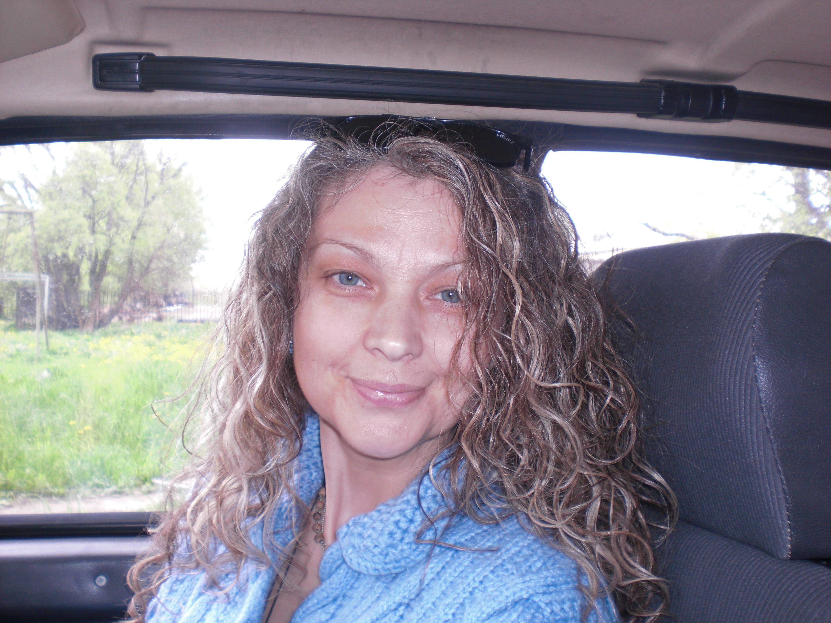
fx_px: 912
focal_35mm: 38
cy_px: 312
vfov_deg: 37.7
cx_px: 416
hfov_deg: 49.0
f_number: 3.1
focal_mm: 6.3
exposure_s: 1/80
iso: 100
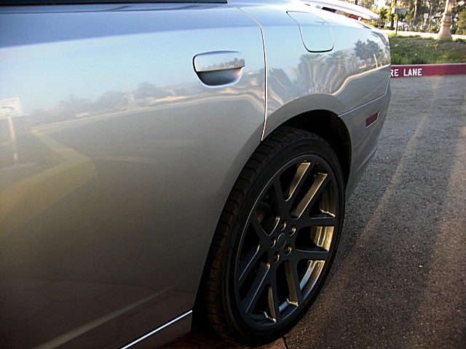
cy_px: 174
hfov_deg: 51.4
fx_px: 485
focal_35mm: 36
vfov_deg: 39.7
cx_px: 233
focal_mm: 6.3
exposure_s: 1/100
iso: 50
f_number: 2.8
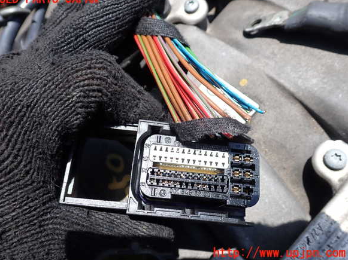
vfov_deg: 45.4
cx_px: 169
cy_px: 126
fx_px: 311
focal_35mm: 31
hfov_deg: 58.4
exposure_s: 1/500
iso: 100
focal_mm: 5.4
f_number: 3.2
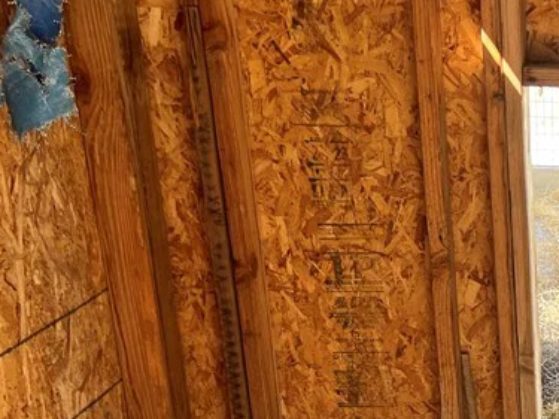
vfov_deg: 20.3
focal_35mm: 71
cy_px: 377
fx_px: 1146
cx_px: 705
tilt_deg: -22.3
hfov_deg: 24.3
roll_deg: -1.2
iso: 50
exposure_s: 1/154
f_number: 1.5
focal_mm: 5.7
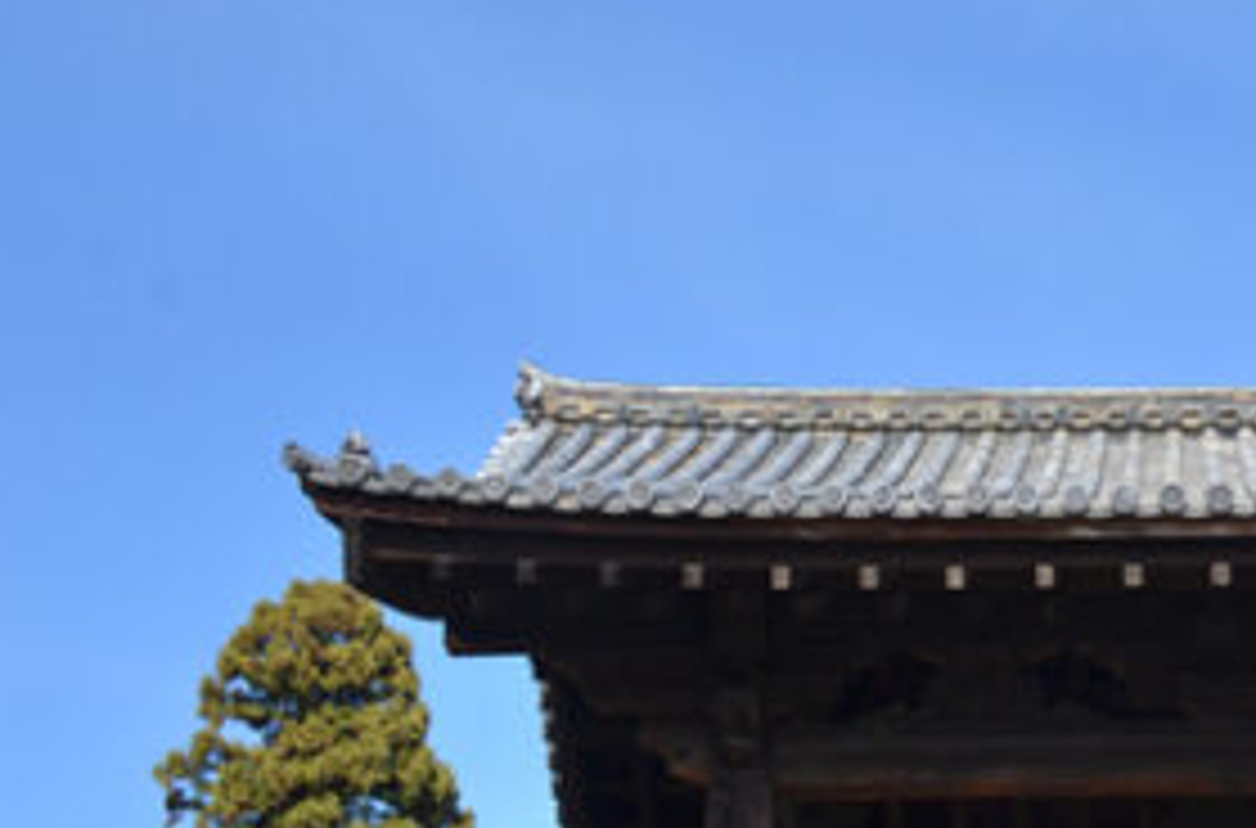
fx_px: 2921
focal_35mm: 84
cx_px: 1179
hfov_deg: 23.5
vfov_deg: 15.9
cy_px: 799
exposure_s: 1/320
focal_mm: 26
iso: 200
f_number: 9
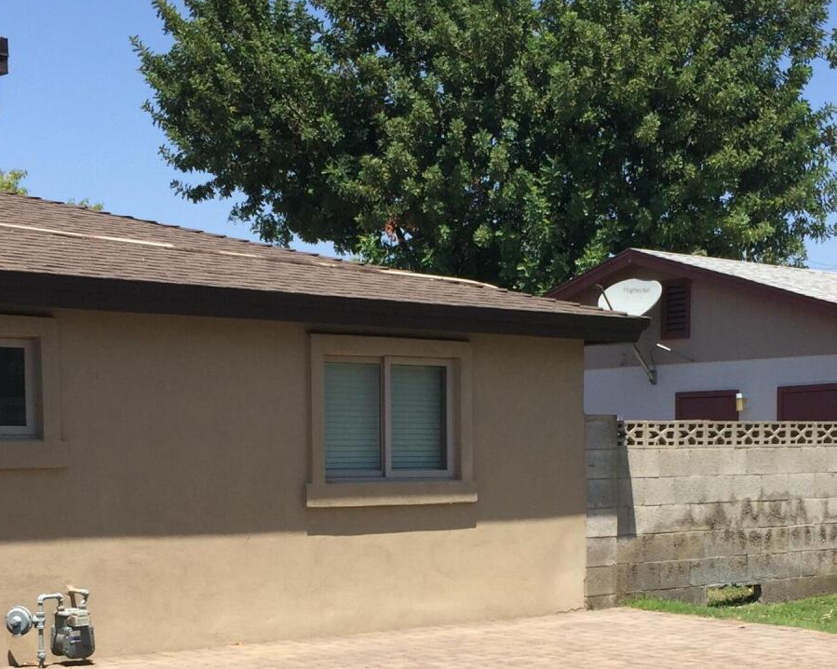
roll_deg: -0.6
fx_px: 1560
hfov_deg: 30.0
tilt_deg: -3.2
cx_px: 452
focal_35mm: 63
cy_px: 577
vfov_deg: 23.7
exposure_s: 1/1799
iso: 32
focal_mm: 4.15
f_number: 2.2
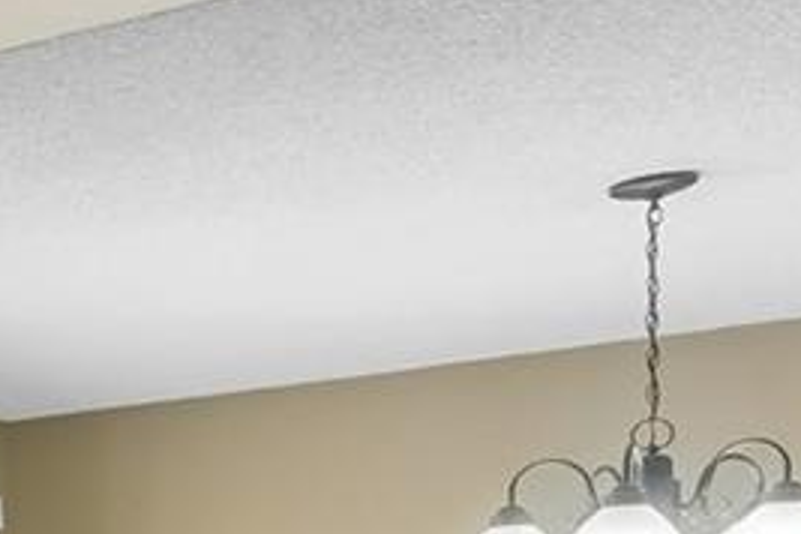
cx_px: -1227
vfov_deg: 14.1
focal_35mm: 90
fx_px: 2002
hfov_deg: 13.9
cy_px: 843
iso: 800
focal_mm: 10
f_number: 8
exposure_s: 1/8
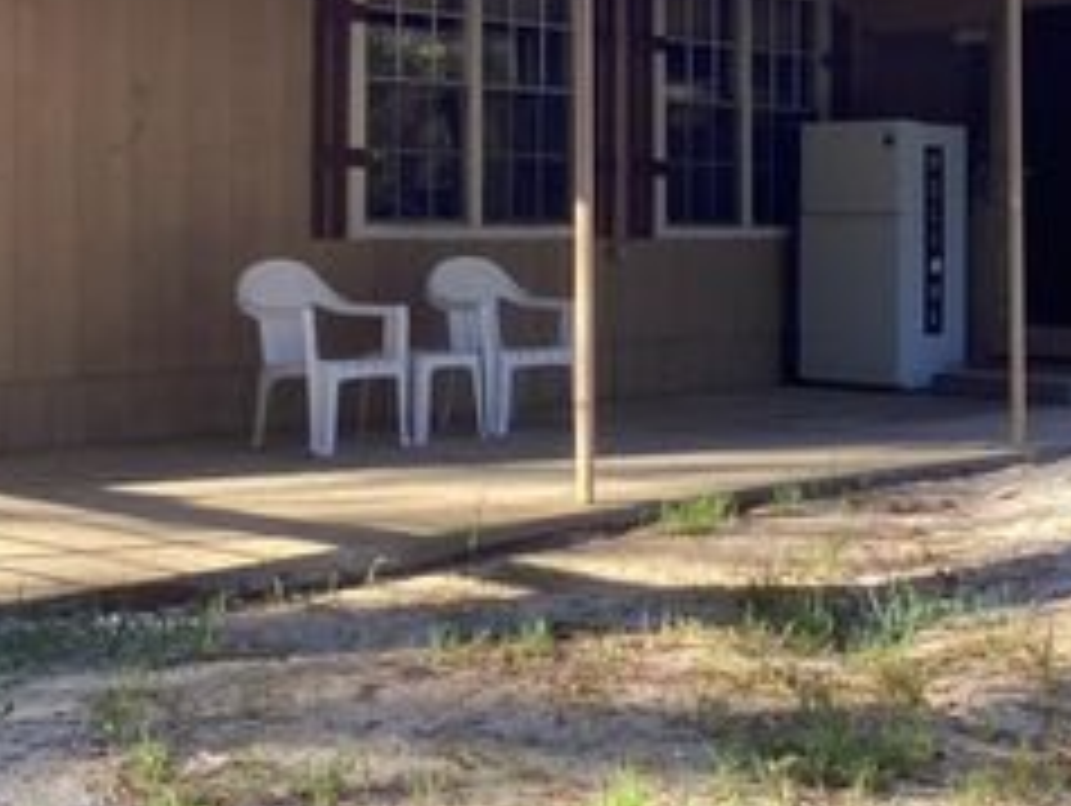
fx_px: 2013
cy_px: 196
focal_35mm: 65
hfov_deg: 29.8
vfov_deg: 22.4
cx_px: 526
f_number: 2.4
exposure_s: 1/120
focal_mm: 3.3
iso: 25
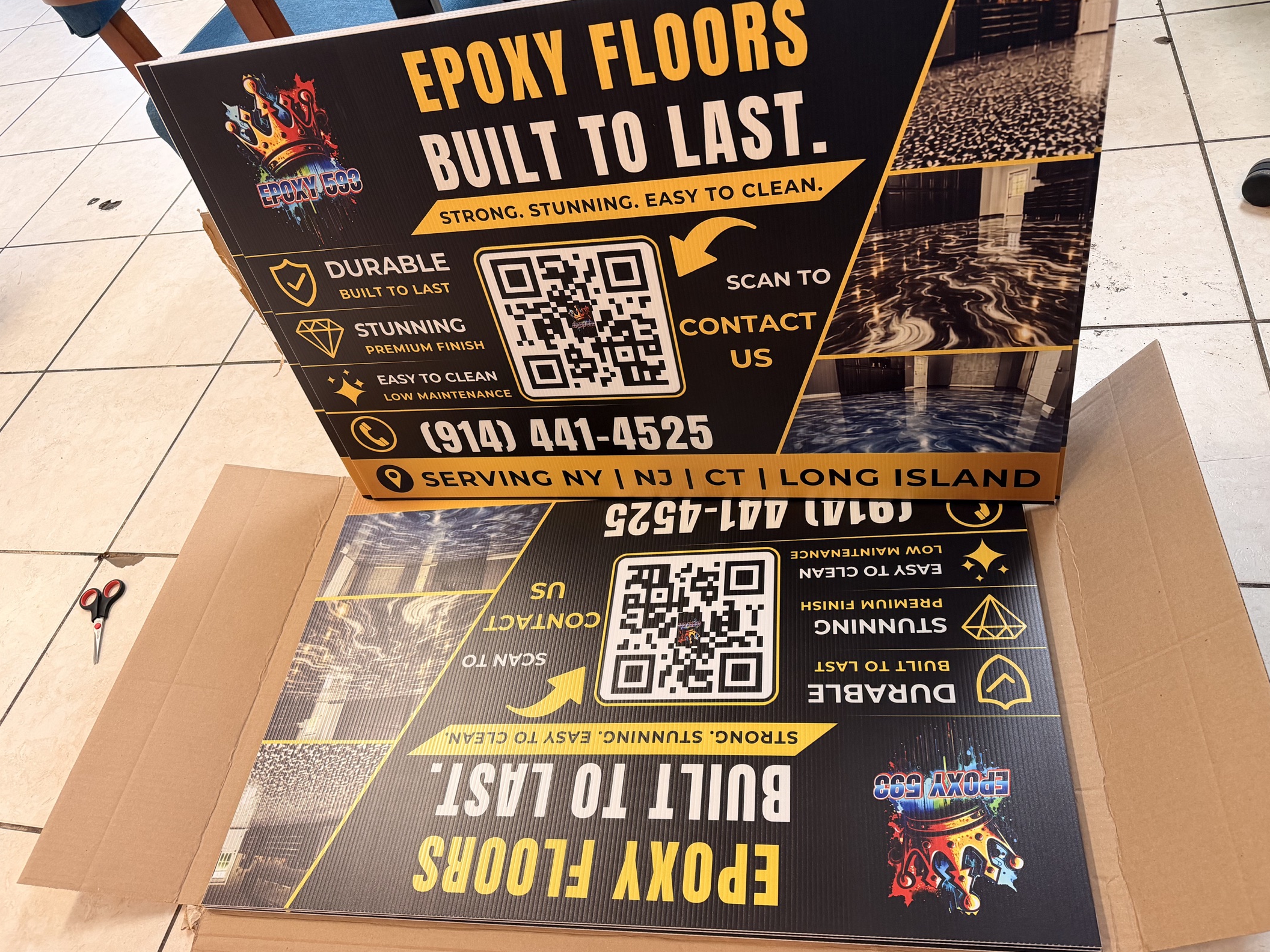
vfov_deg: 54.9
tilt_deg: -49.0
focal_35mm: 25
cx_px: 658
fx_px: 917
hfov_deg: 69.4
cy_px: 485
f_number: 1.78
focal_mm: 6.76
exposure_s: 1/60
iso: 200
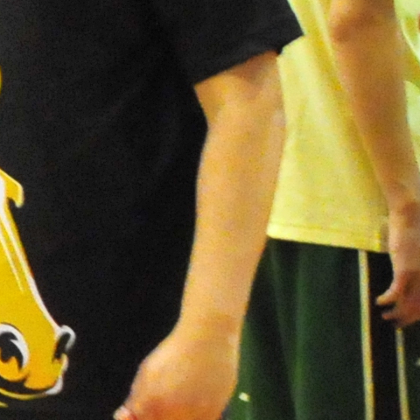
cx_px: -1313
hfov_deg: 5.5
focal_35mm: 273
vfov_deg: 6.4
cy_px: 72
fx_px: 3747
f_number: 5
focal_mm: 24
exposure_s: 1/20
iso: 3200
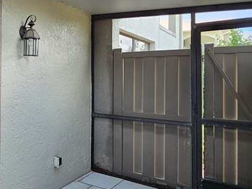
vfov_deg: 42.8
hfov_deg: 51.6
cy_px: 76
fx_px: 240
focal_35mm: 33
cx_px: 48
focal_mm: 2.2
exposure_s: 1/124
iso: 50
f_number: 2.2
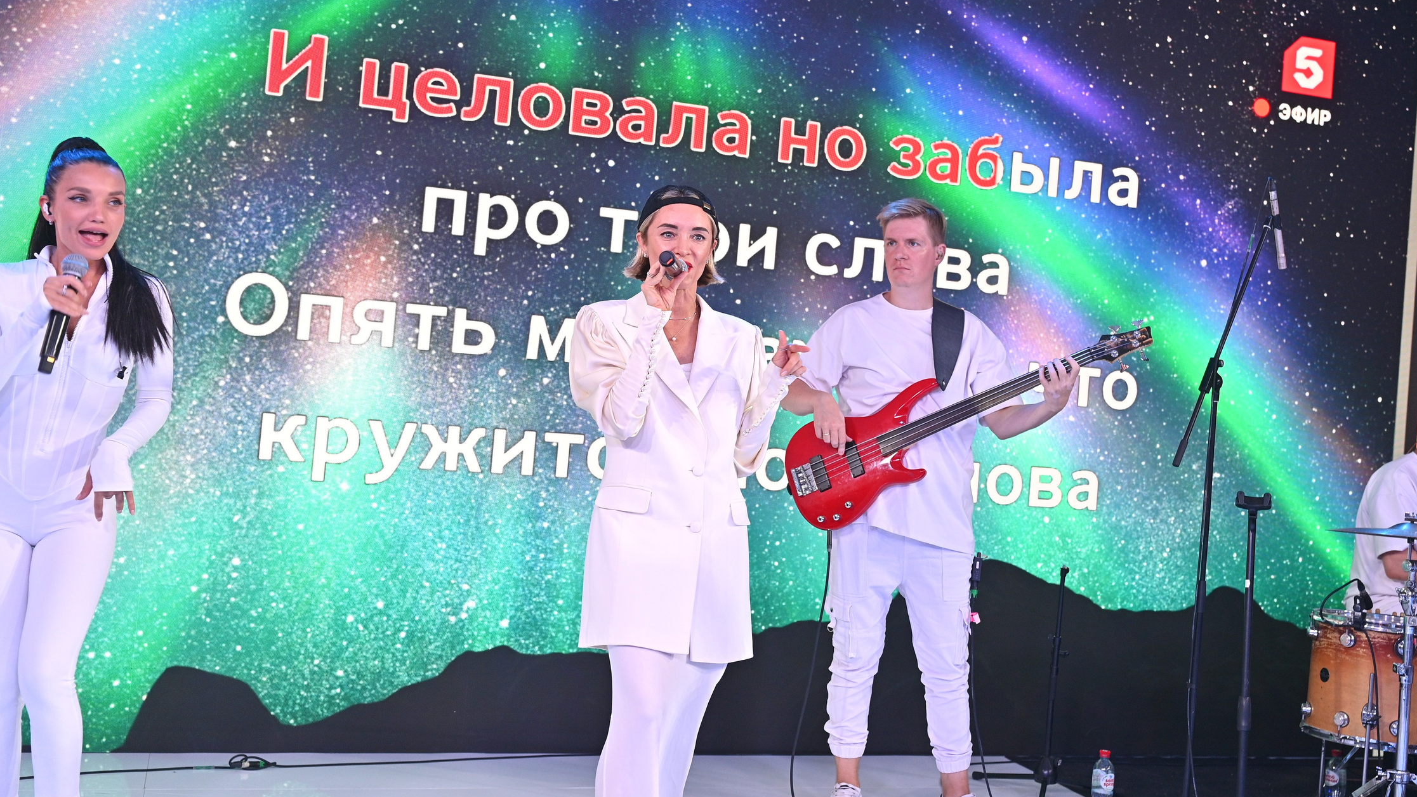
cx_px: 782
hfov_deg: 48.3
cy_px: 325
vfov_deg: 28.3
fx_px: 1578
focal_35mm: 42
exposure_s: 1/125
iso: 320
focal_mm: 35
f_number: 2.8
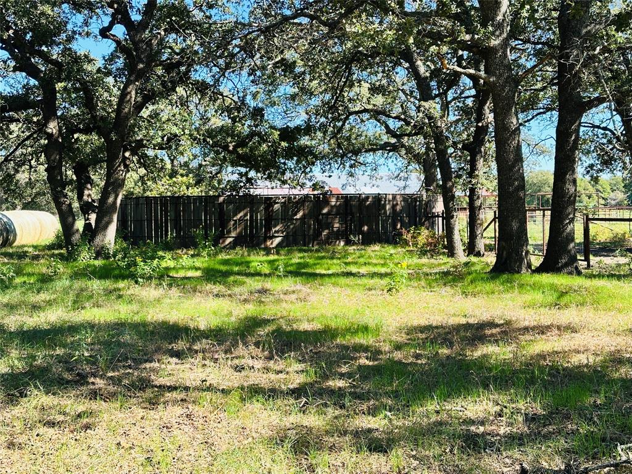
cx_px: 316
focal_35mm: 48
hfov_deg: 39.7
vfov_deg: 30.3
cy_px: 237
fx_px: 876
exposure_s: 1/740
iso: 64
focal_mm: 6.86
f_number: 1.78
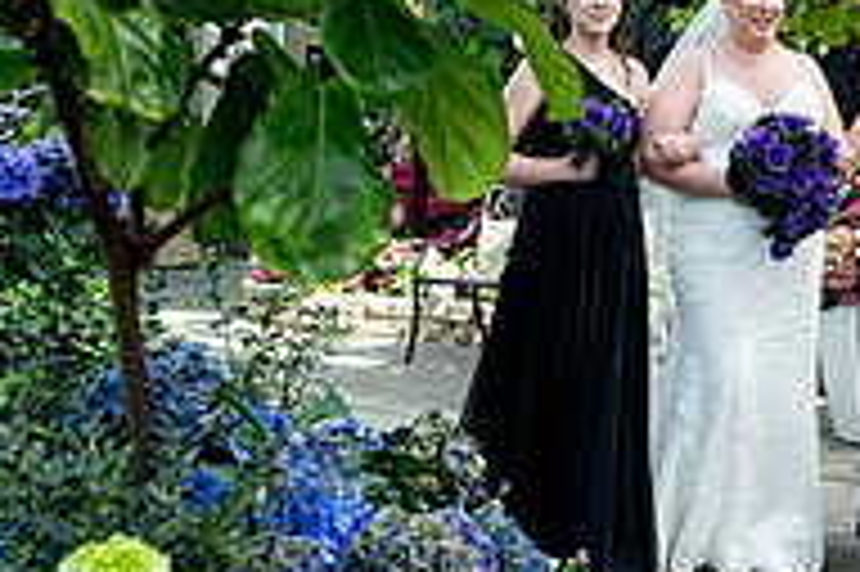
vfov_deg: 15.9
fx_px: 2029
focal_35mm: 85
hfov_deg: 23.3
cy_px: 61
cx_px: 765
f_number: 2.8
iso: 160
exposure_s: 1/320
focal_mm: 28
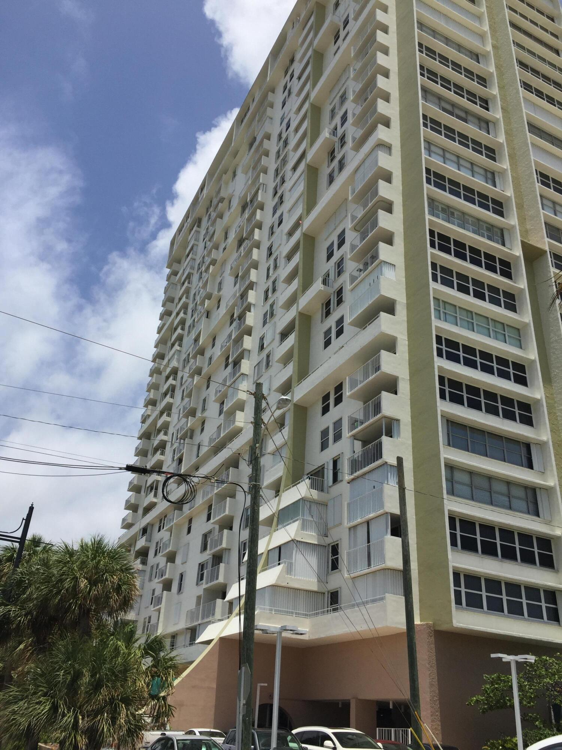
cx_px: 281
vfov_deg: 61.7
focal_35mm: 29
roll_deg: -4.3
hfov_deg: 48.2
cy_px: 375
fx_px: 628
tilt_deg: +30.6
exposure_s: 1/4405
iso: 32
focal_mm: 4.15
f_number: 2.2
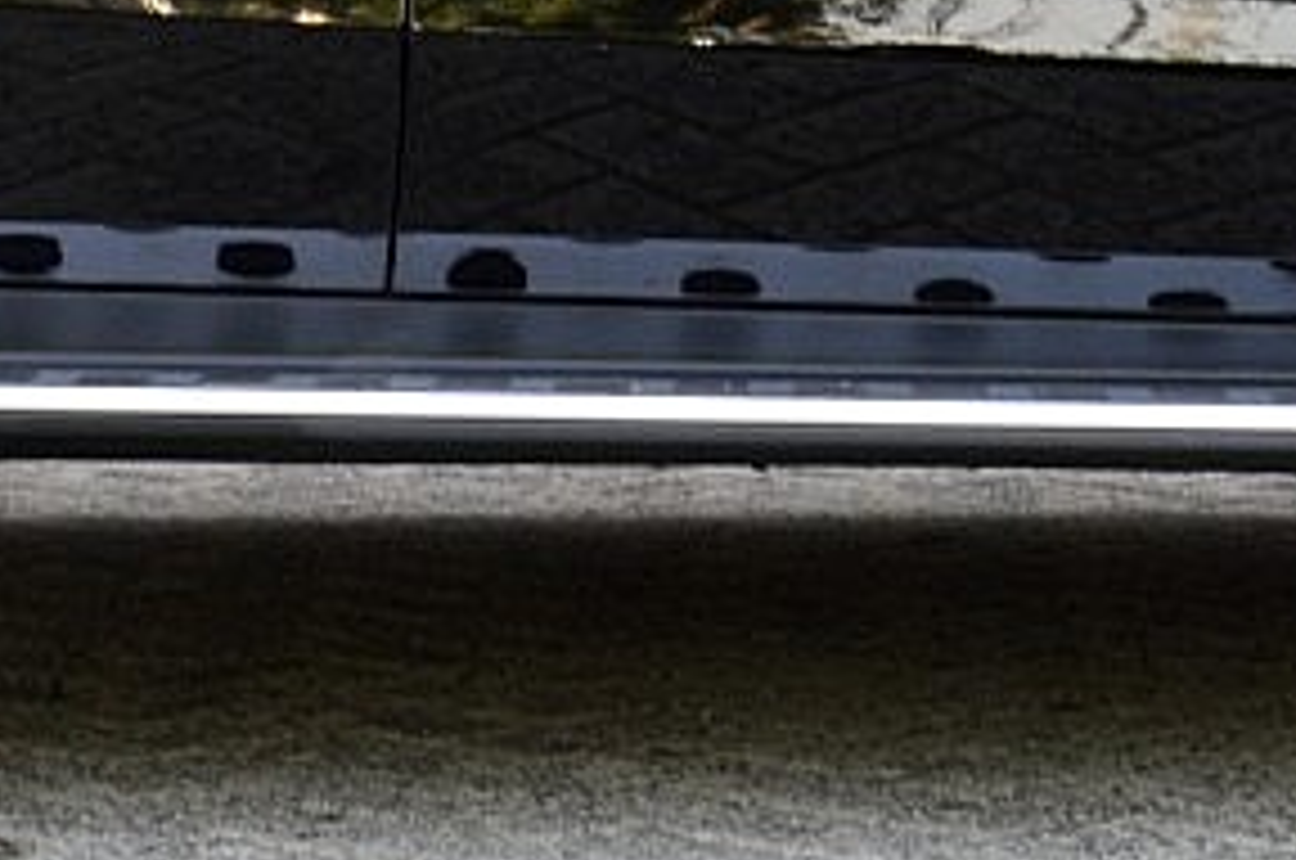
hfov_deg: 9.7
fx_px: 7613
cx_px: 698
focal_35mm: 212
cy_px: -837
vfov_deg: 6.3
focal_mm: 25
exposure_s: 1/60
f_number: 8
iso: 400
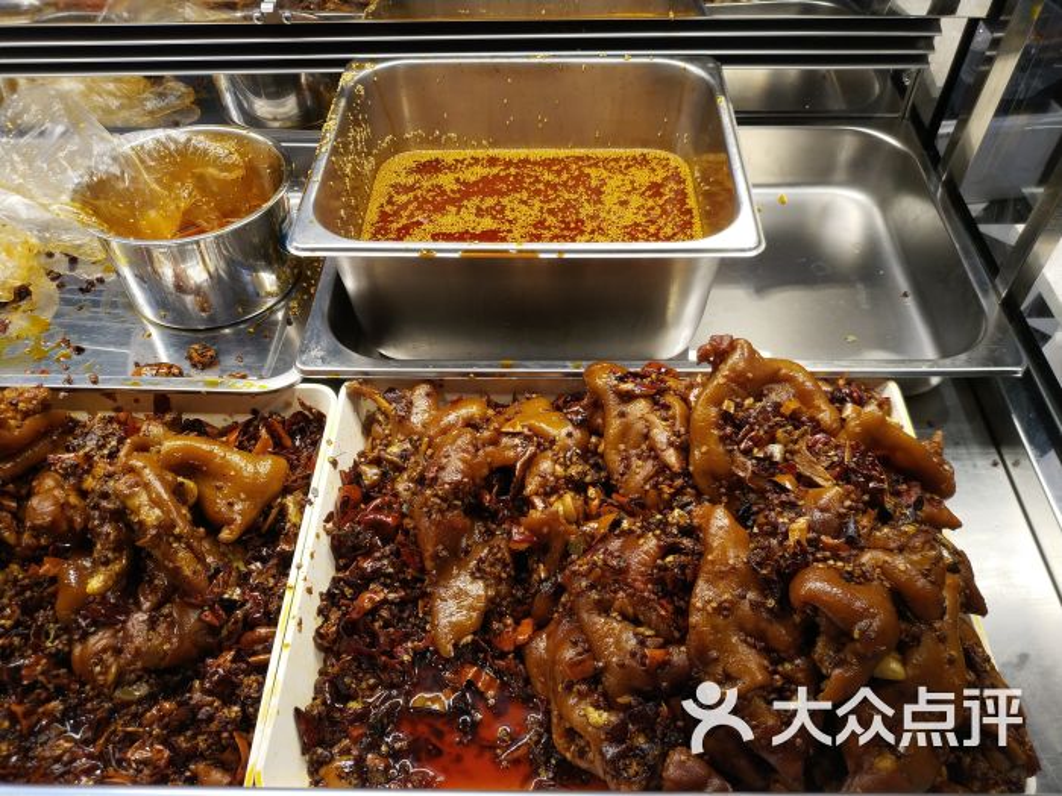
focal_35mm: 32
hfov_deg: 56.8
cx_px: 531
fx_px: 982
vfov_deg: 44.2
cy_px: 398
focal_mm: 4.5
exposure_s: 1/100
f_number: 2
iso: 158
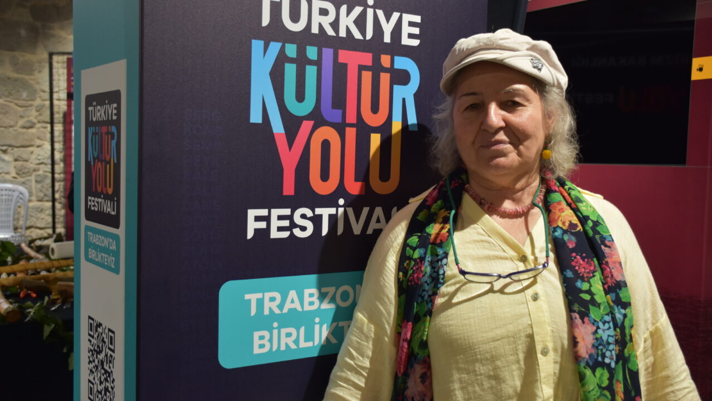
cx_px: 357
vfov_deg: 29.0
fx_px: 774
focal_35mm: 41
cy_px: 199
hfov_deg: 49.4
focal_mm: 26
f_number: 4
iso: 900
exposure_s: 1/60
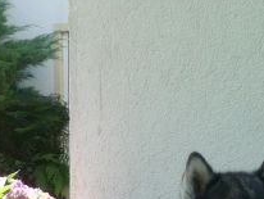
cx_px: 127
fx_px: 1245
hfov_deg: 12.1
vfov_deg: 8.9
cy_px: 304
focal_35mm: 163
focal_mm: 8
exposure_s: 1/125
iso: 100
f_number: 4.2
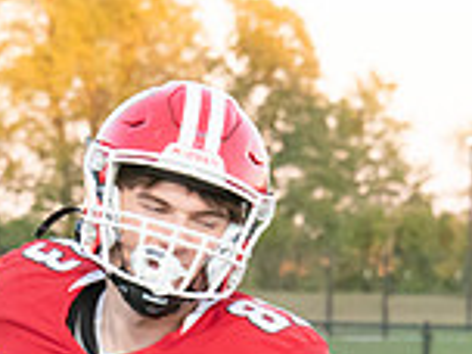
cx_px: 161
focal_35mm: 460
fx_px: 6272
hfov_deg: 4.3
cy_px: 523
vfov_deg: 3.2
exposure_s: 1/400
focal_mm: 125
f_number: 9
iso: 8000
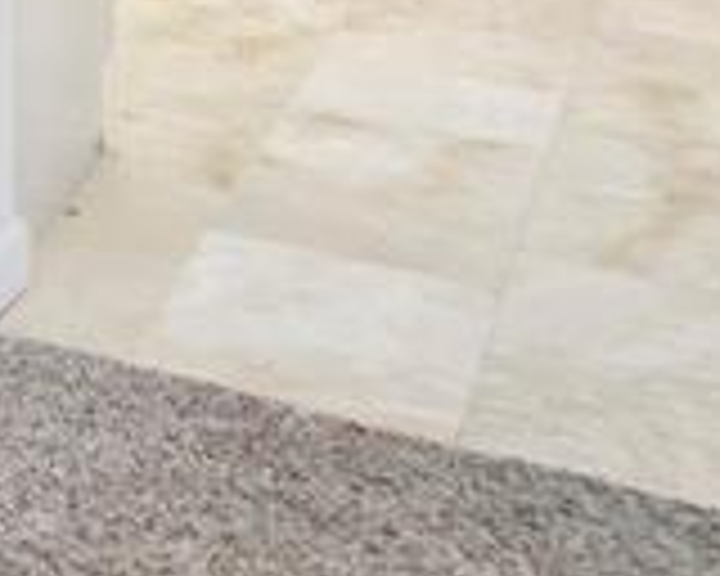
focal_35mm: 118
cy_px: -756
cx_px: -1341
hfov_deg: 11.3
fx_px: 2514
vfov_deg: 11.2
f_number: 8
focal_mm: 14
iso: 100
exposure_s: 1/3.33
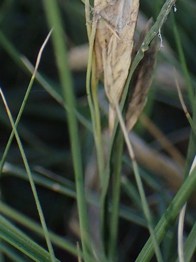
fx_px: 877
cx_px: 111
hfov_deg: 12.7
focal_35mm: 116
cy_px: -28
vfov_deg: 16.5
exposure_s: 1/200
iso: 250
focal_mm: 8.41
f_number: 3.1
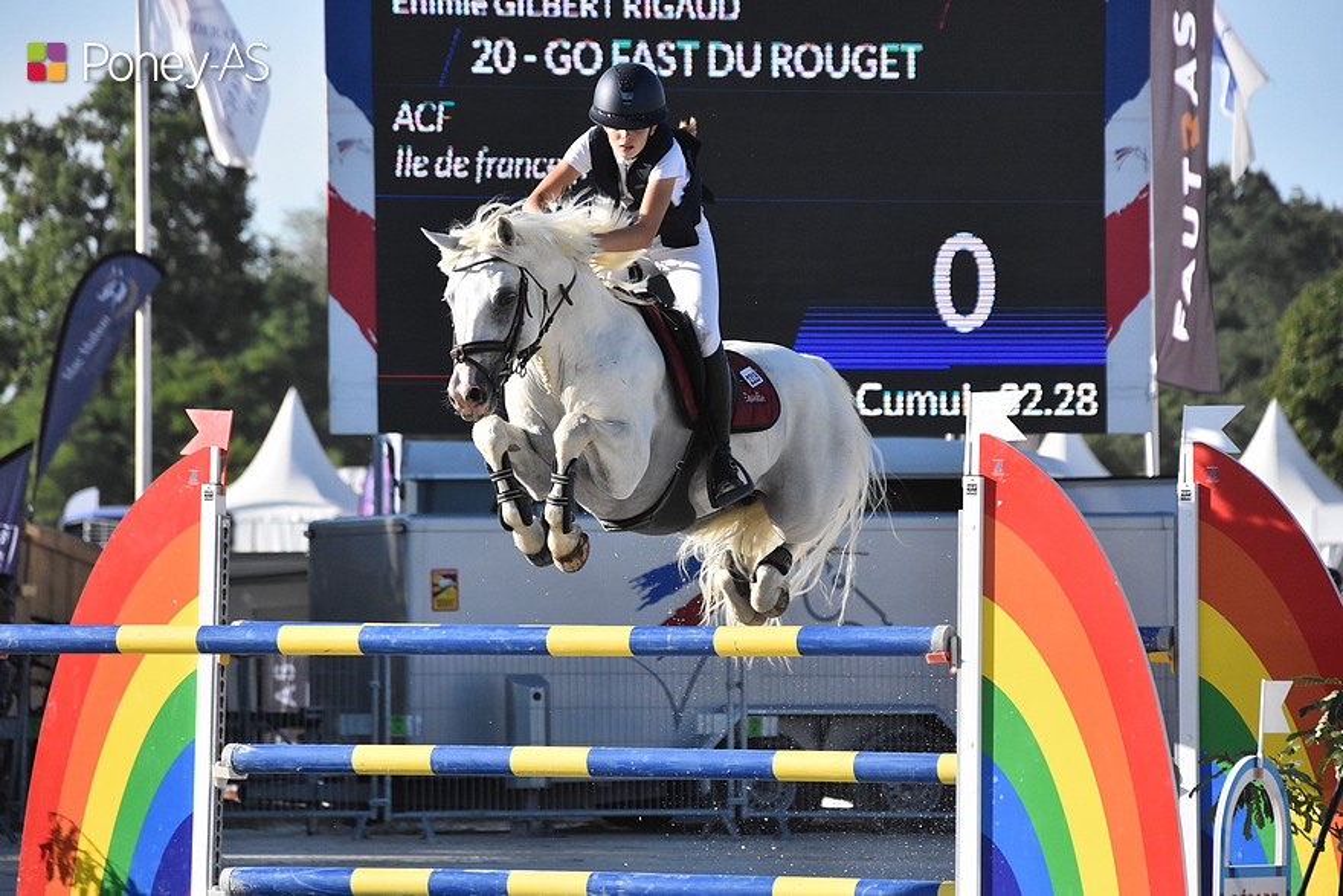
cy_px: 448
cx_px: 672
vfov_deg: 5.0
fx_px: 10353
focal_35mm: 278
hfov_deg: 7.4
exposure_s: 1/6400
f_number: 5.6
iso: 2000
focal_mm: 185
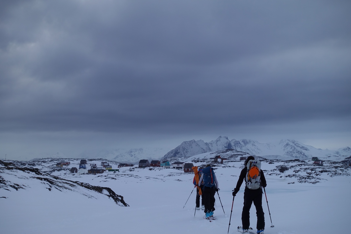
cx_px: 176
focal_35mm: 62
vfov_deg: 21.9
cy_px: 117
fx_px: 604
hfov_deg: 32.4
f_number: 5.6
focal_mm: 22.57
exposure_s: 1/250
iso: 125
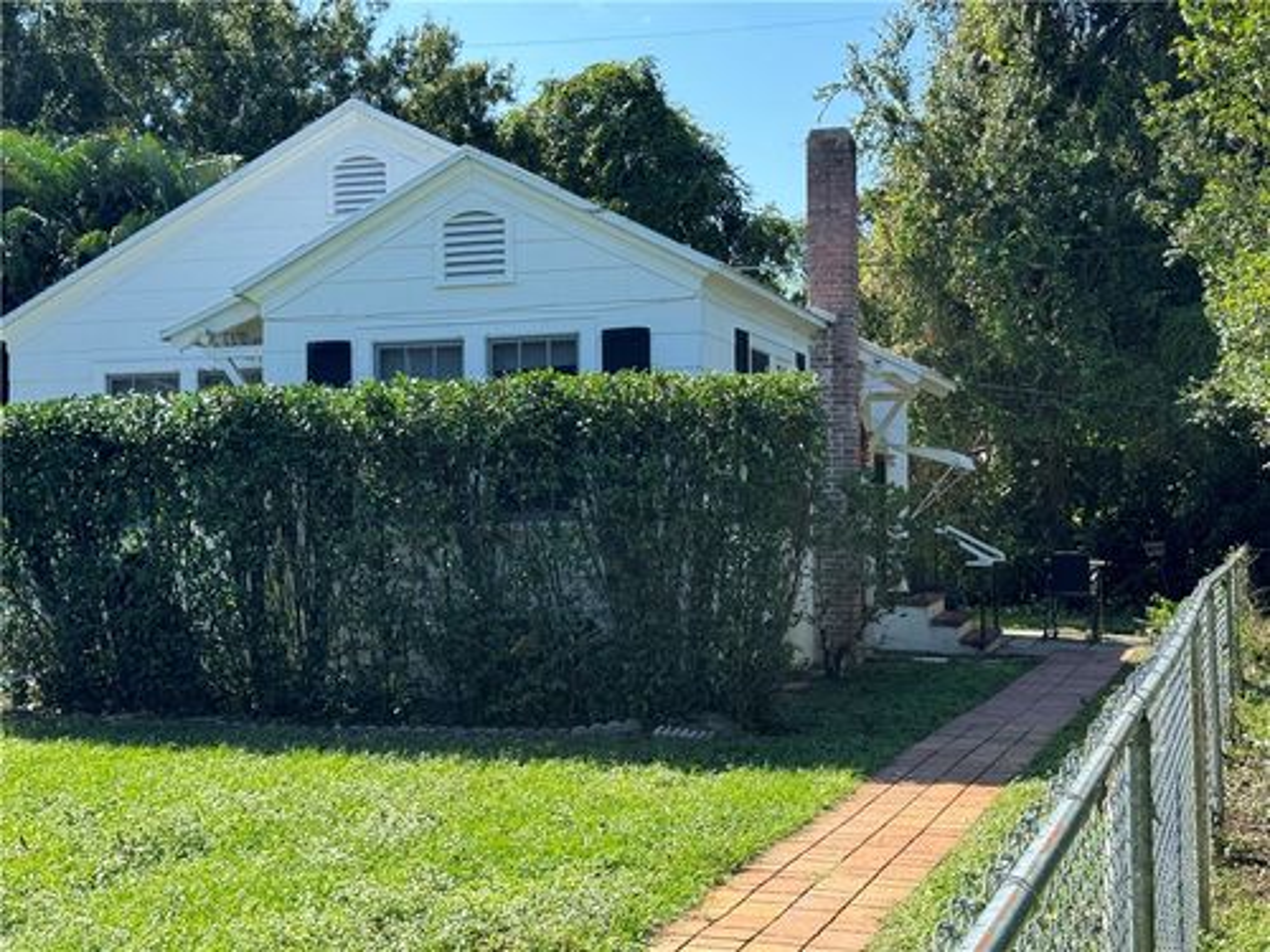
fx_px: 1761
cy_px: 476
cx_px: 635
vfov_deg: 30.3
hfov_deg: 39.7
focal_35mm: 48
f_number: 1.78
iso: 64
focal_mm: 6.76
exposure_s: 1/1312
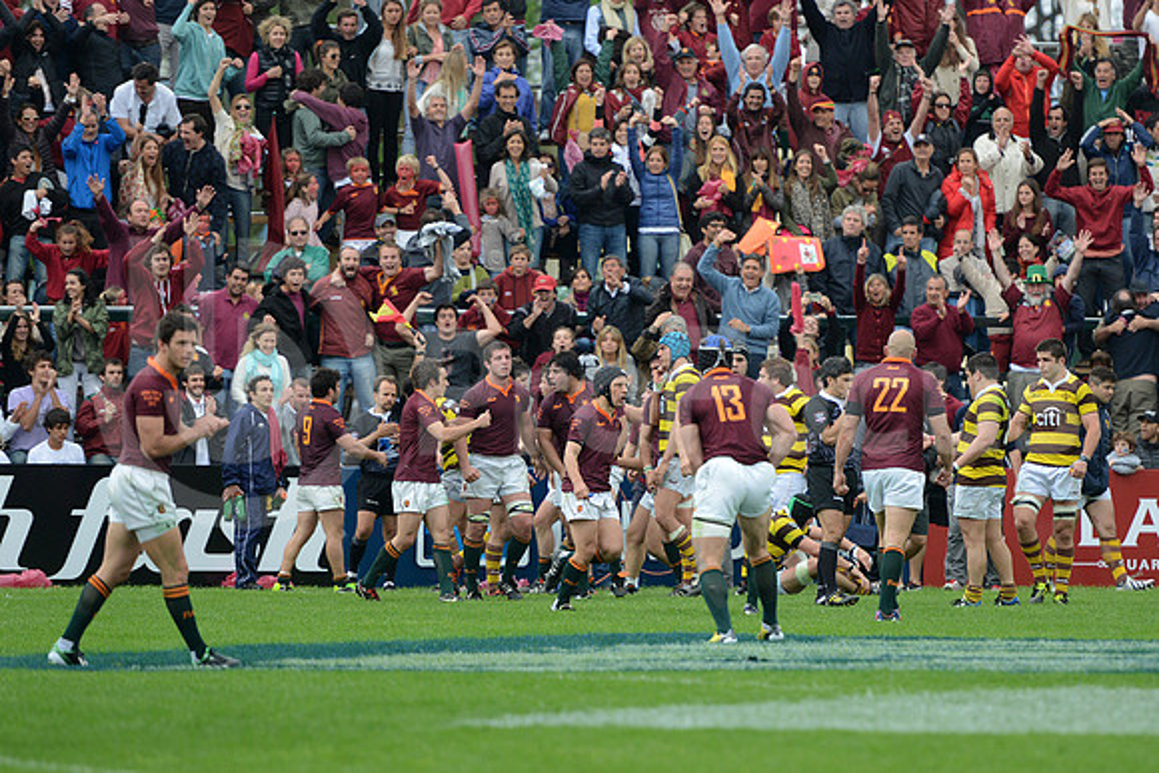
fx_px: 6279
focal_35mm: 195
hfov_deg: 10.5
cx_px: 580
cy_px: 386
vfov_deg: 7.0
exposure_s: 1/500
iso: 1000
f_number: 2.8
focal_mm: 195
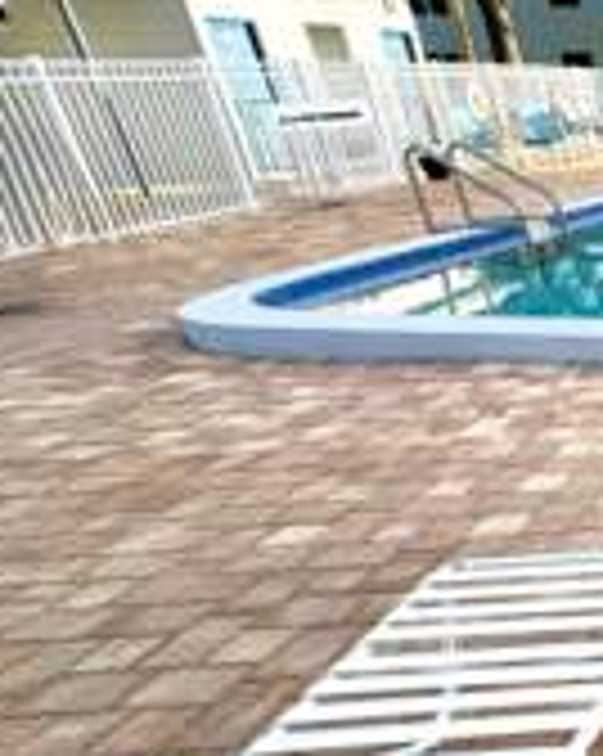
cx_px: 1048
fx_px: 872
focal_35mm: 39
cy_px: 475
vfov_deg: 46.5
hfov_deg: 23.2
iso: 50
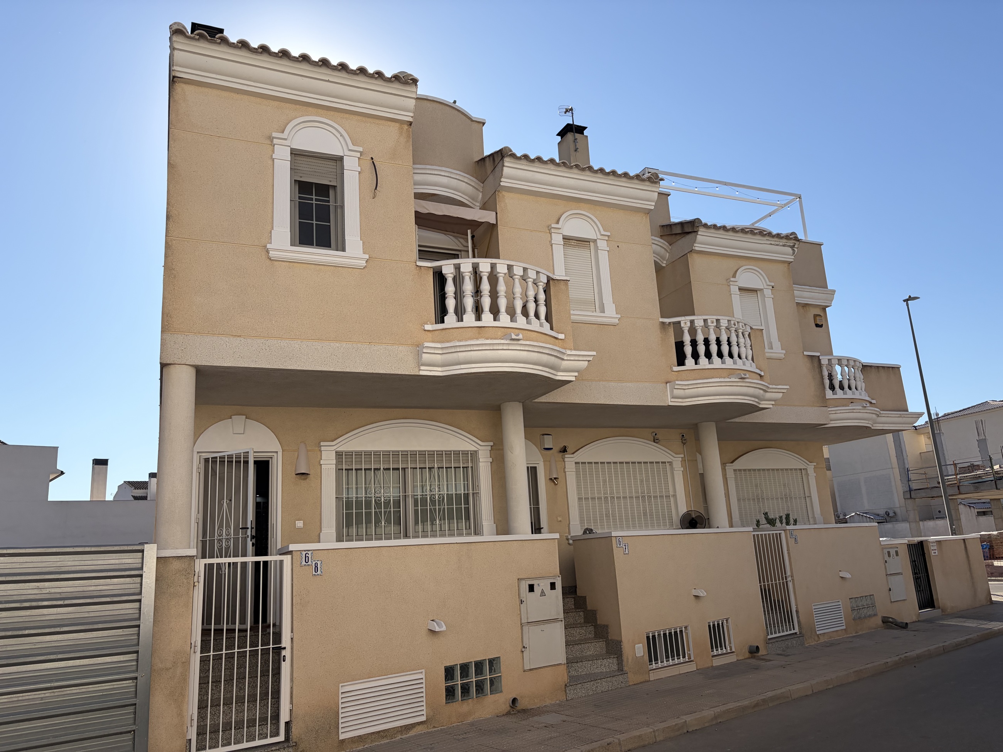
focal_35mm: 26
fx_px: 753
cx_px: 502
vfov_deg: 53.1
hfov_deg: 67.3
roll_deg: +3.1
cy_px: 376
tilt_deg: +12.7
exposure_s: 1/6329
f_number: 1.6
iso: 64
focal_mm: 5.96
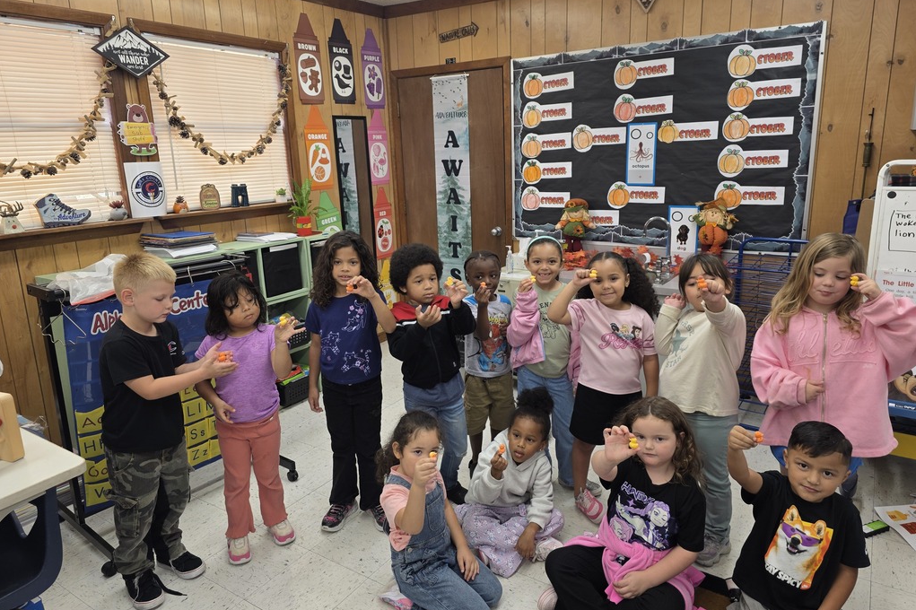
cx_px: 458
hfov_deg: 73.8
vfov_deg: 53.0
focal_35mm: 24
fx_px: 610
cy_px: 279
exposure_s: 1/120
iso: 80
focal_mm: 6.3
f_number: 1.7
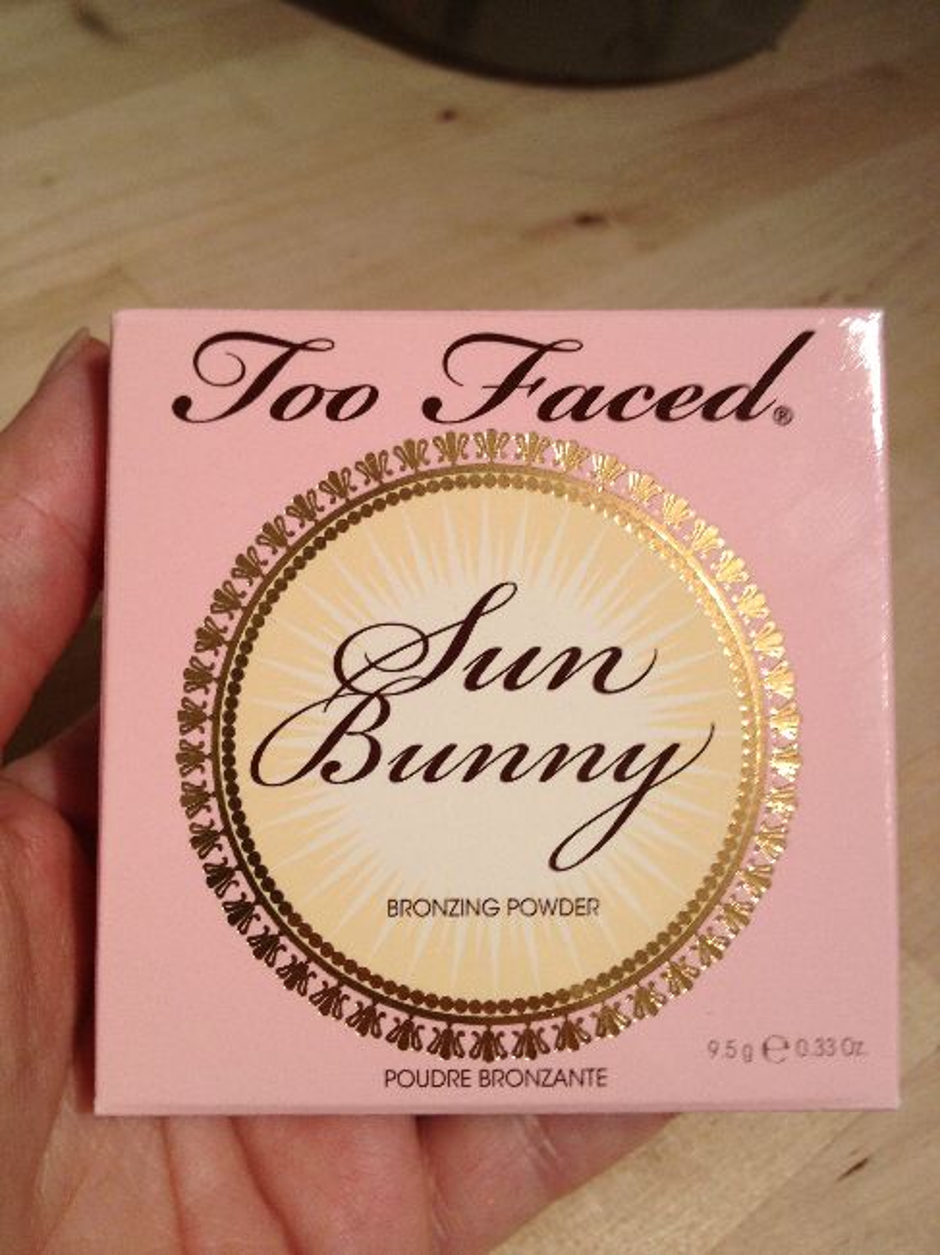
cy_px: 628
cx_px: 470
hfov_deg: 40.7
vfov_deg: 52.6
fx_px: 1268
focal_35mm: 35
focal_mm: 4.28
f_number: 2.4
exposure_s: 1/20
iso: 80
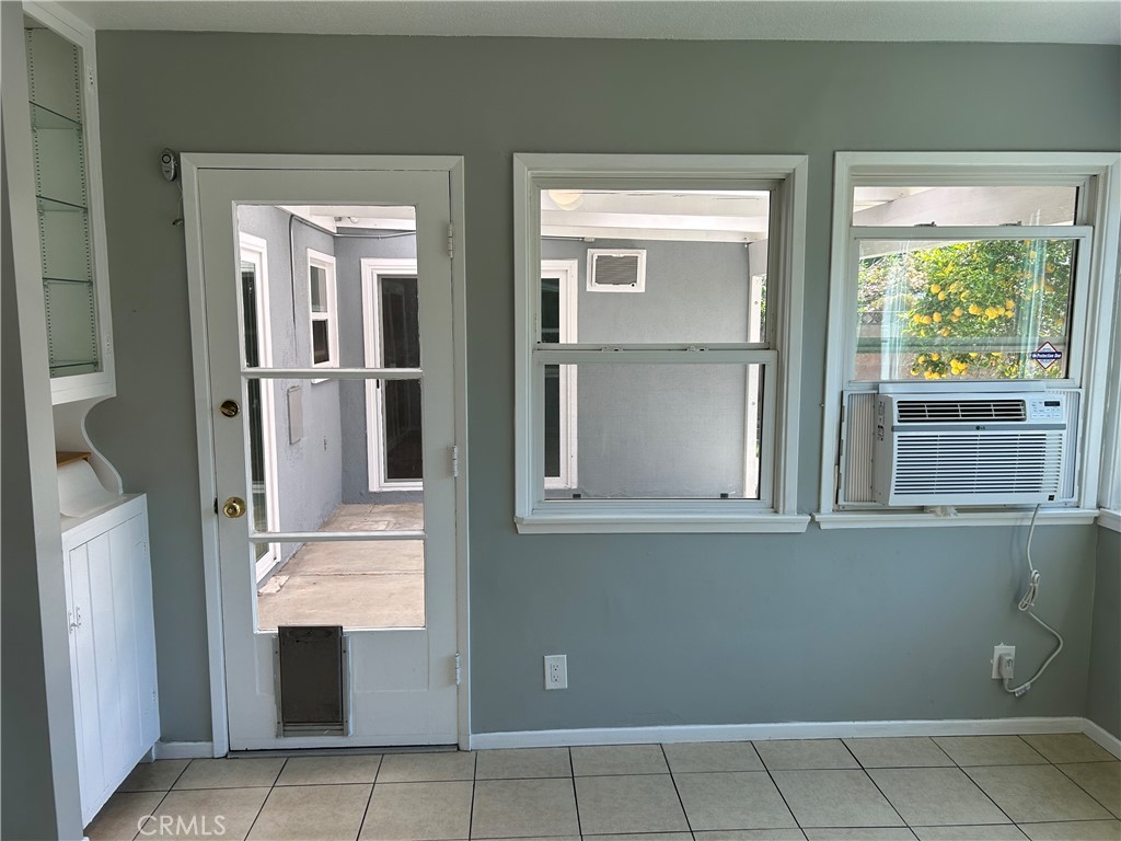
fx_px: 842
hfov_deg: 67.3
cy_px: 420
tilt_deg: -7.1
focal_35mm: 26
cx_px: 560
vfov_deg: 53.1
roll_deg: +0.8
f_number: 1.5
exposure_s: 1/278
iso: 40
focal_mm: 5.7
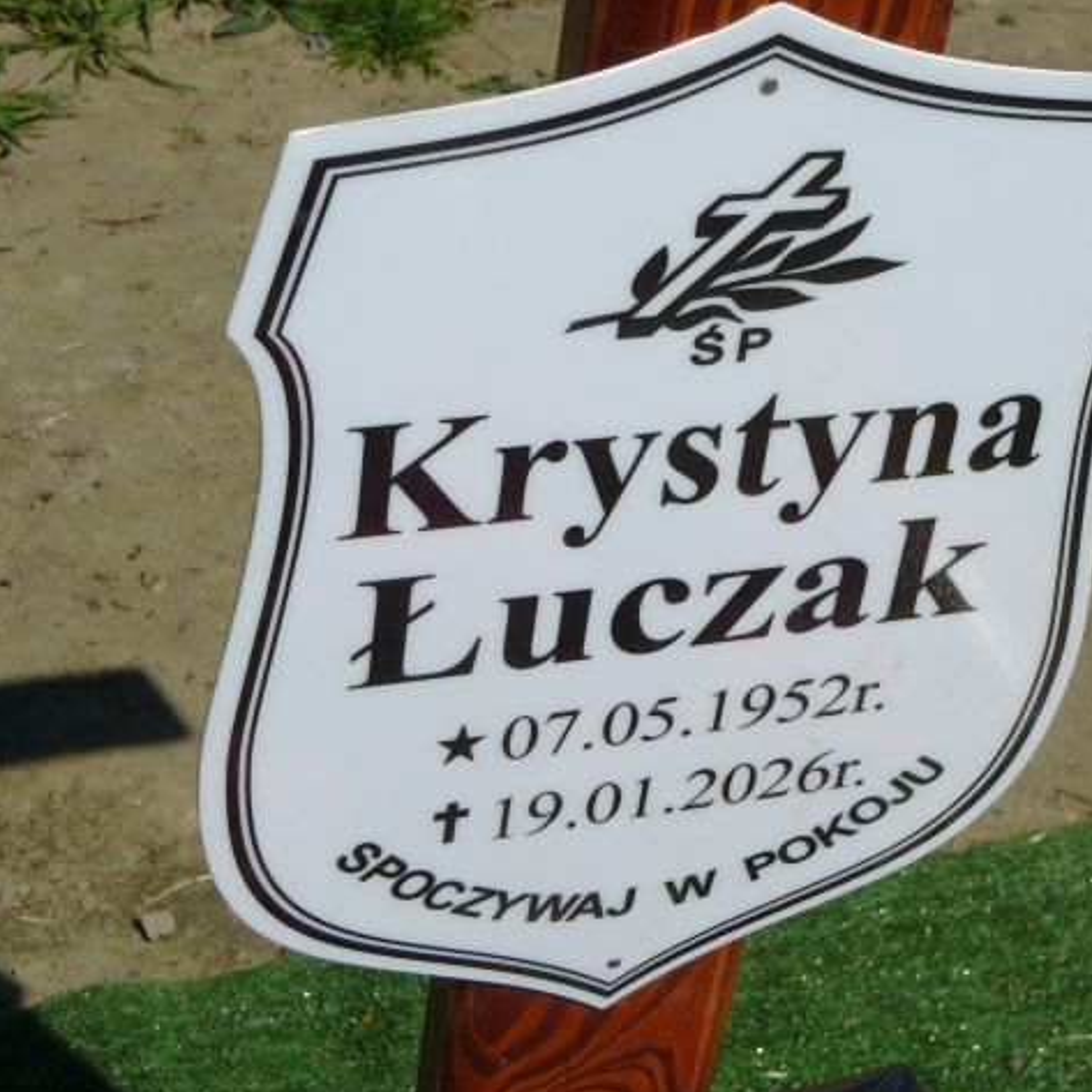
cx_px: 658
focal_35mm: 85
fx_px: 3034
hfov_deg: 20.4
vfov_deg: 20.4
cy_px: 549
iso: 80
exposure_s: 1/800
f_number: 6.3
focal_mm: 10.5
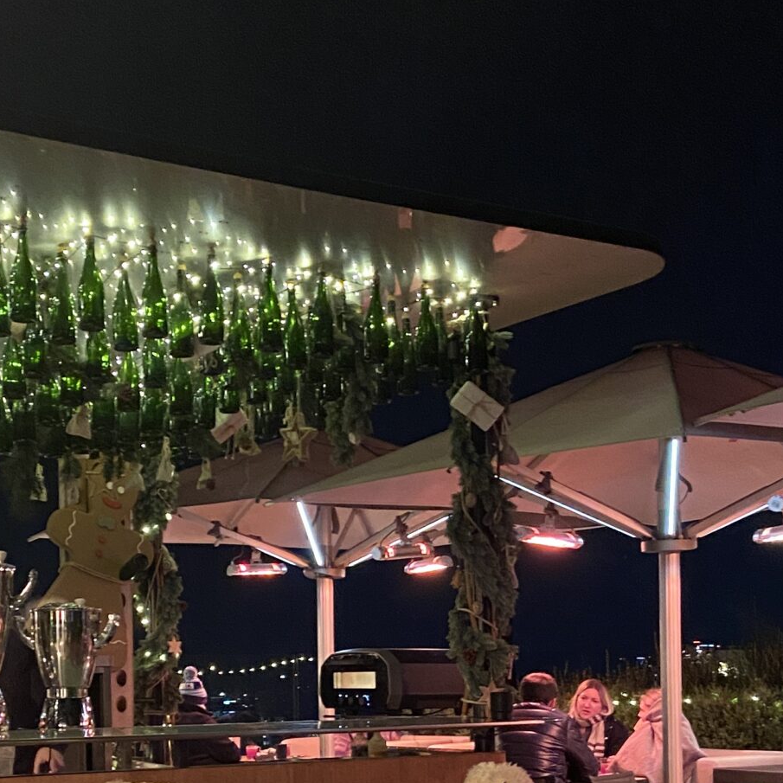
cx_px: 283
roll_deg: +1.5
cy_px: 626
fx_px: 1663
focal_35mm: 65
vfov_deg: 26.0
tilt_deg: +2.0
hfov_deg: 26.4
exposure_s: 1/25
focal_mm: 4.25
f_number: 1.8
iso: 640
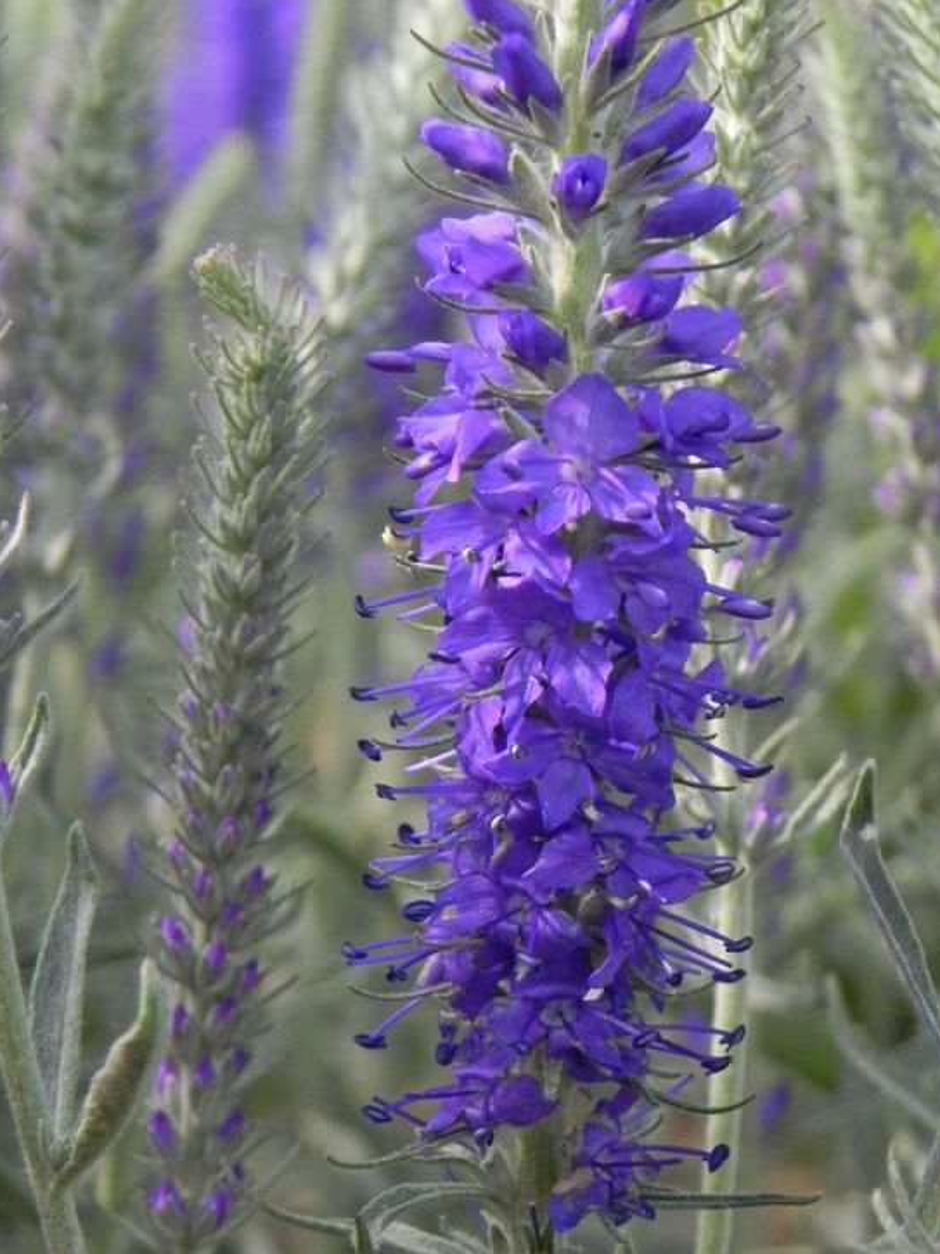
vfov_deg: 18.7
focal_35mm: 105
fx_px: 3802
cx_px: 514
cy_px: 606
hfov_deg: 14.1
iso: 800
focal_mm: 16.9
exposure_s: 1/2000
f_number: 4
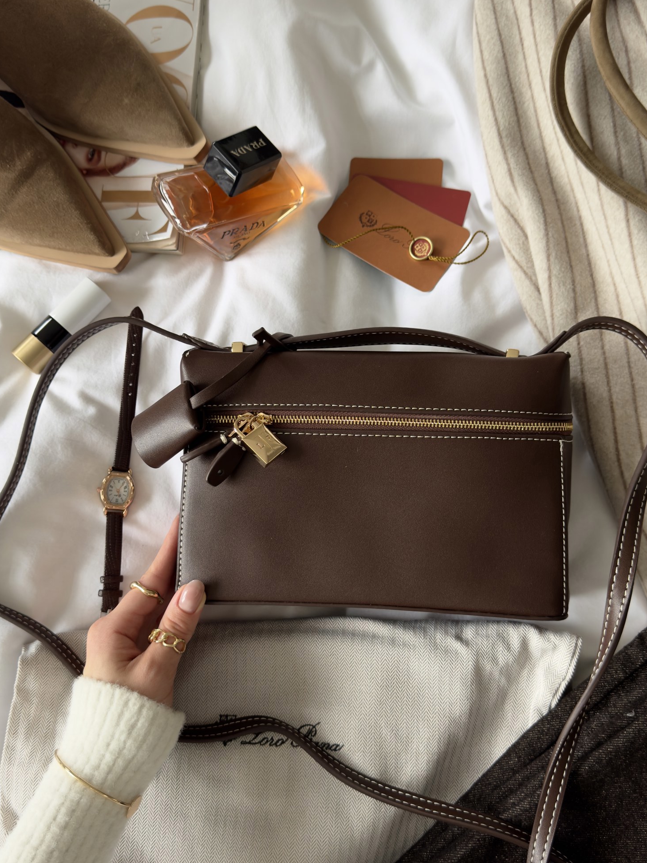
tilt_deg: -77.2
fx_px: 897
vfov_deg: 51.4
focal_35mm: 36
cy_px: 440
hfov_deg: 39.7
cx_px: 331
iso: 125
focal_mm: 6.76
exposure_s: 1/70
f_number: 1.78
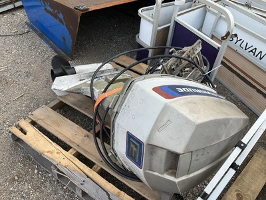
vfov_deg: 48.2
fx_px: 223
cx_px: 133
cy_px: 100
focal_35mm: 29
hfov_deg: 61.7
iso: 25
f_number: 1.8
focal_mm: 3
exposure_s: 1/749
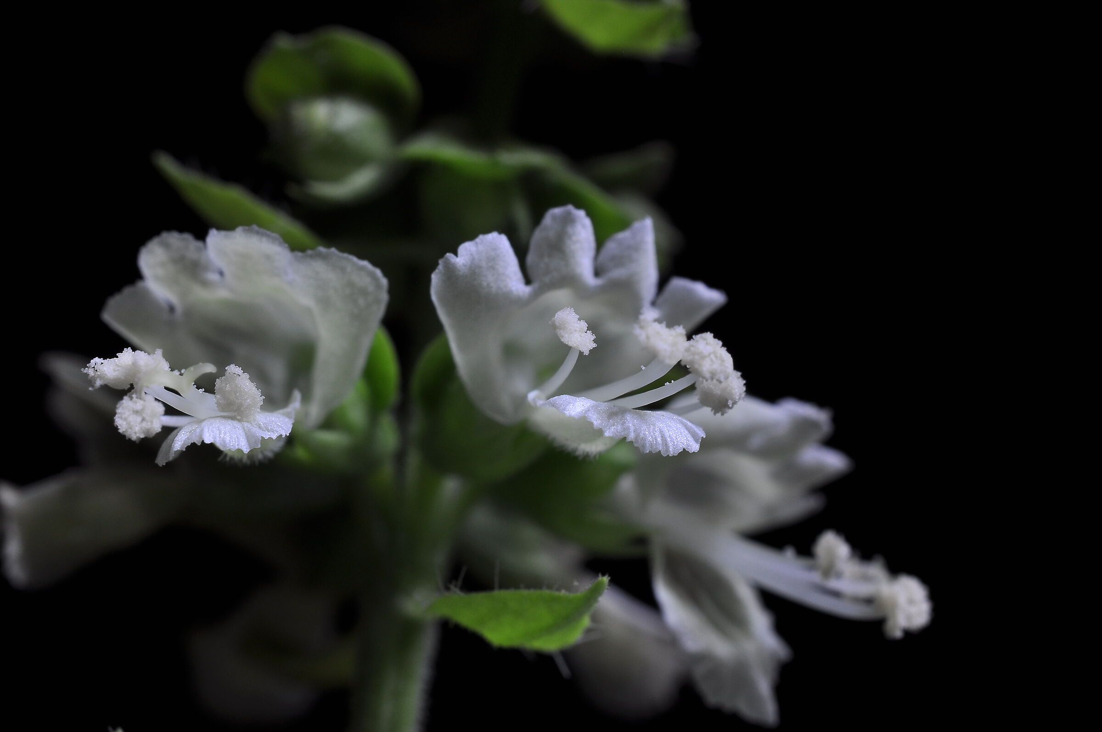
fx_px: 1834
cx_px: 551
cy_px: 366
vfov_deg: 22.6
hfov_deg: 33.4
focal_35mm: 60
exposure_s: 8
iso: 200
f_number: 22
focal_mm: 40
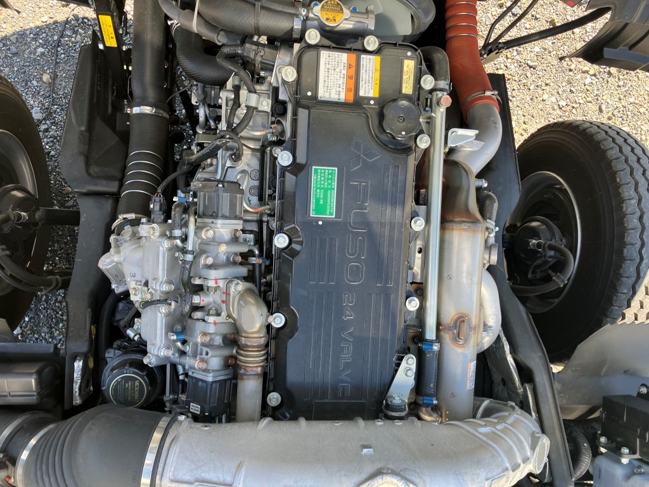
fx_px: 525
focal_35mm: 28
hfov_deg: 63.4
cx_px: 324
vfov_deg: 49.7
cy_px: 244
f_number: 1.8
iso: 25
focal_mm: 3.99
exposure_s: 1/138
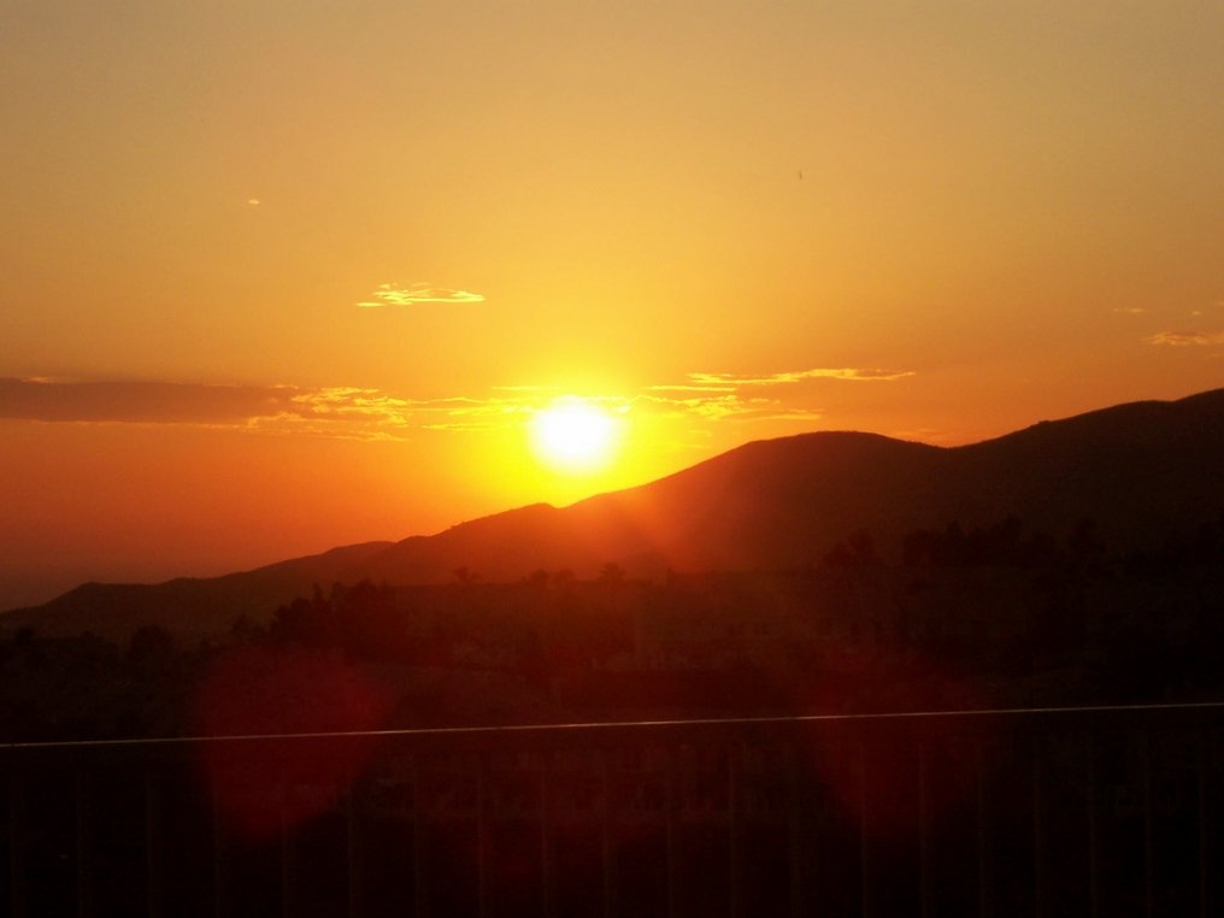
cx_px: 612
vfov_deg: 11.5
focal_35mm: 129
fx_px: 4561
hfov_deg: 15.3
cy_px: 459
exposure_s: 1/350
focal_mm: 20
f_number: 6.7
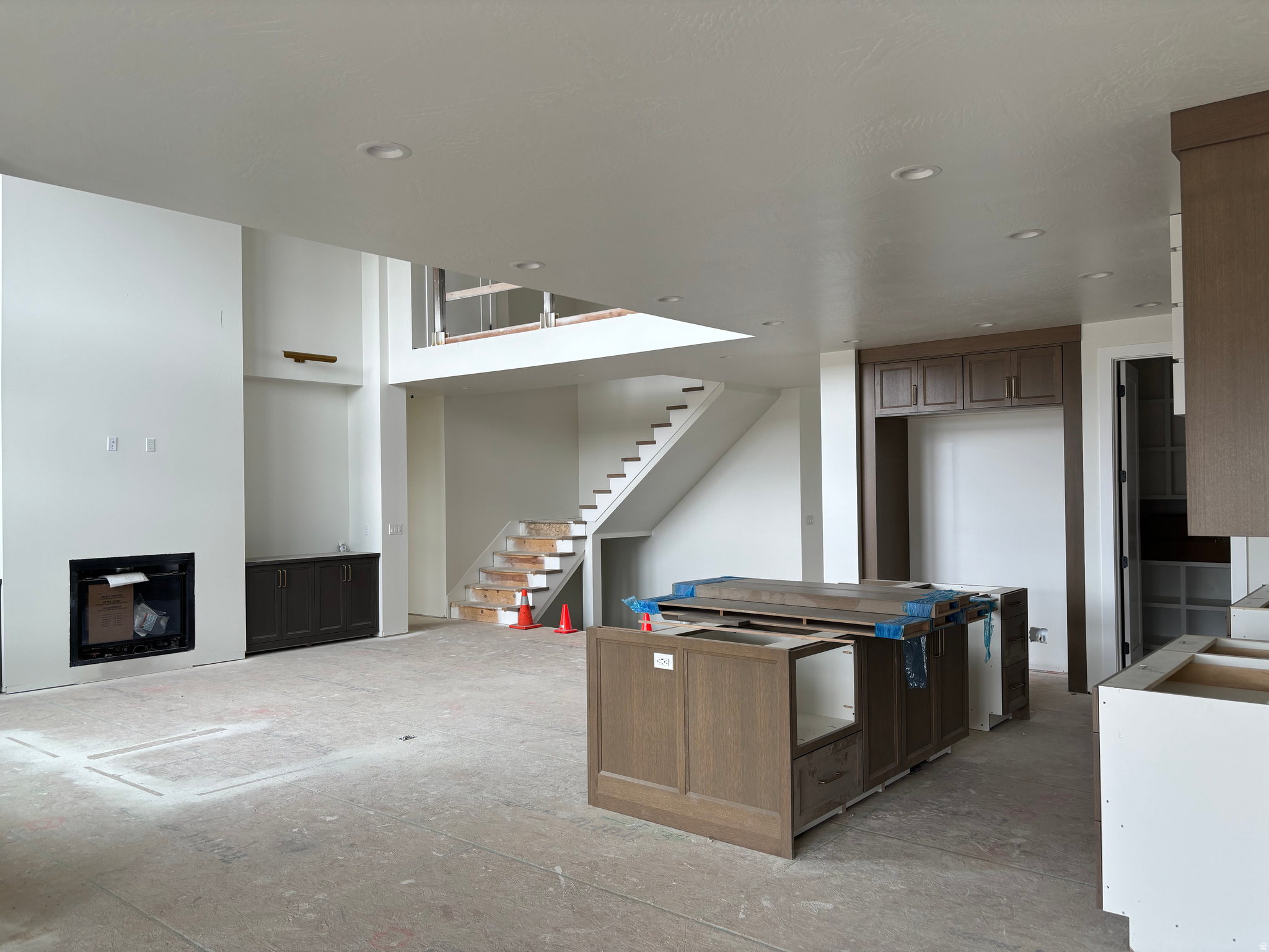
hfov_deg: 67.3
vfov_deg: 53.1
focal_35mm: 26
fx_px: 953
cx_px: 634
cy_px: 476
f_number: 1.6
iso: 40
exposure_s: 1/121
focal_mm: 5.96
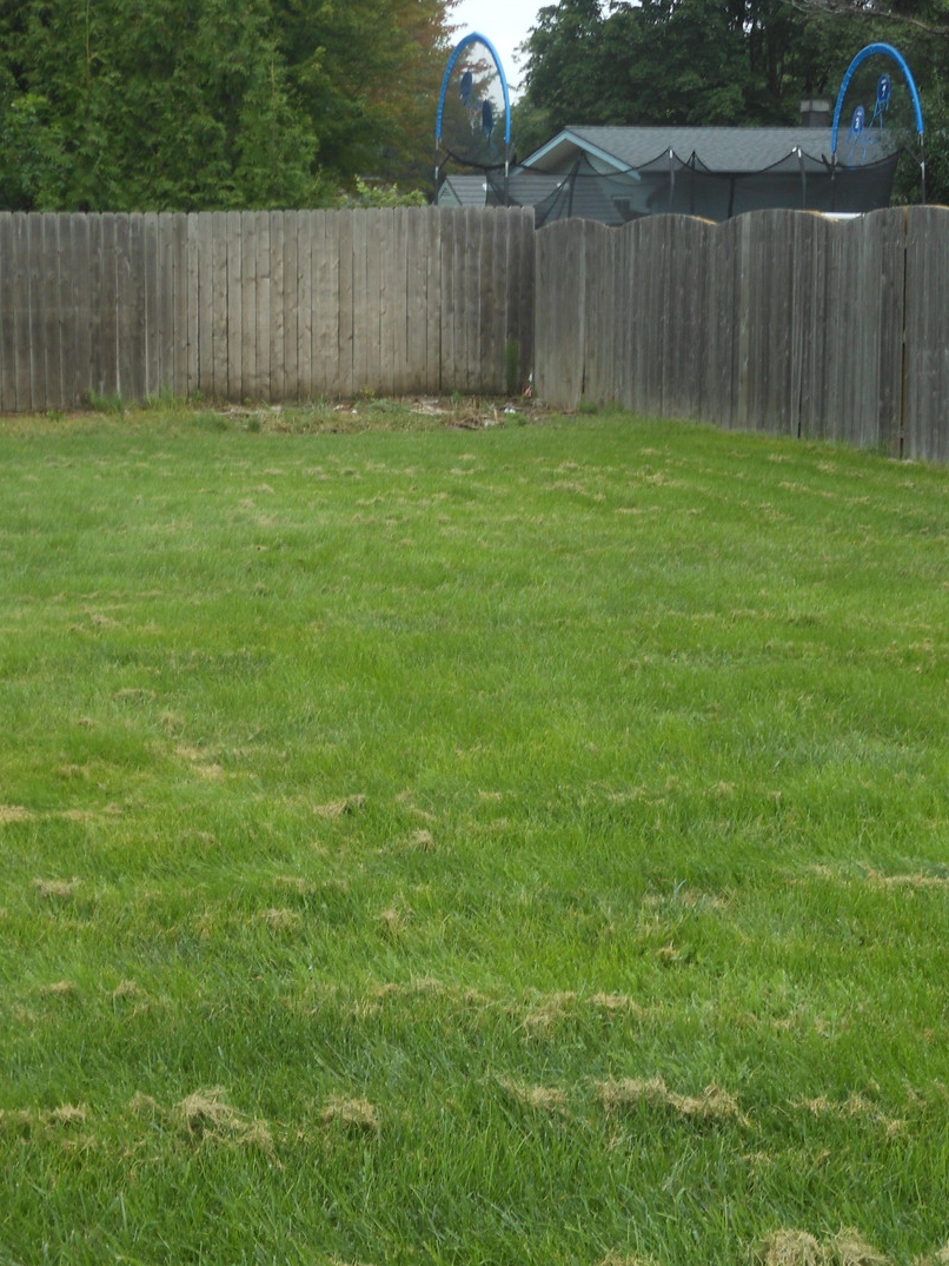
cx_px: 370
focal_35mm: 67
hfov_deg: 21.9
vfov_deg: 29.0
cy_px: 632
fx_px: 2450
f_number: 4
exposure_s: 1/80
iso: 80
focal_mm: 8.9
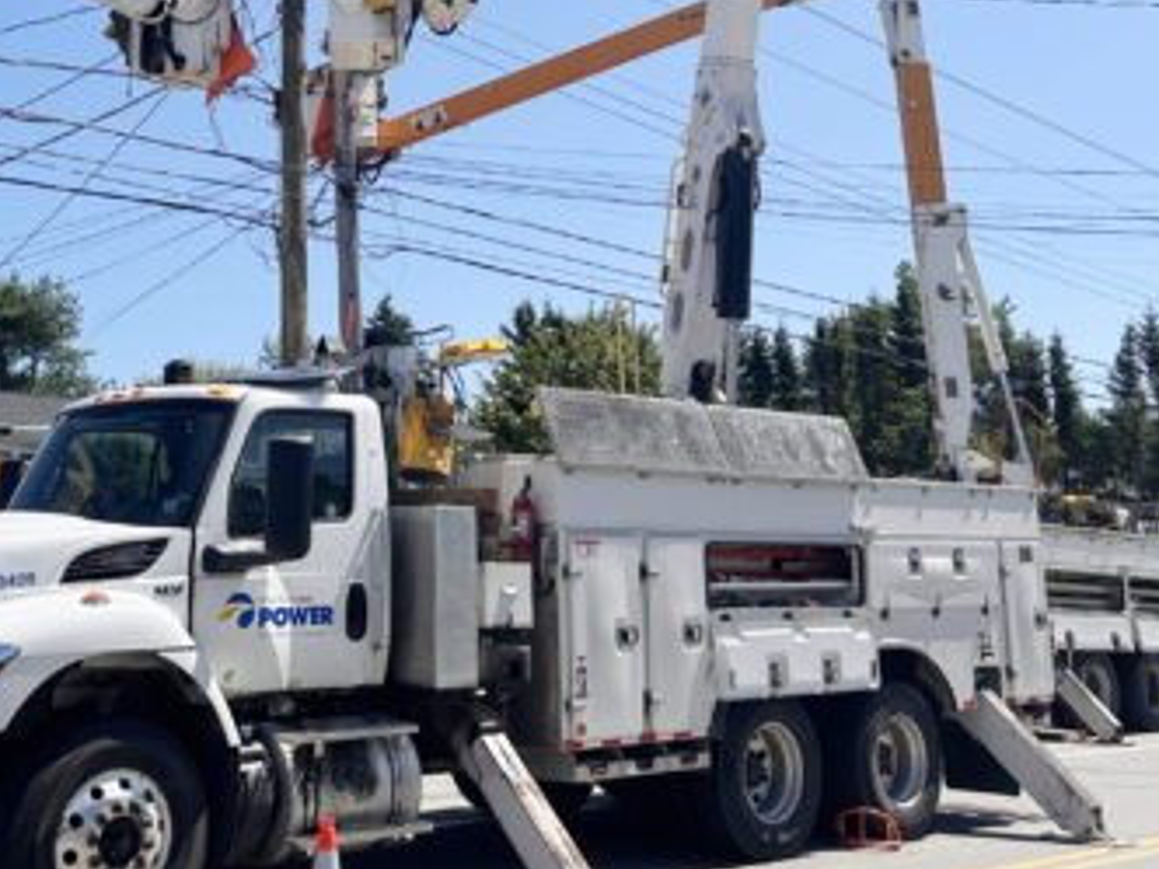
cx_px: 349
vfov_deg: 30.3
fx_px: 1574
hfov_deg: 39.7
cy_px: 213
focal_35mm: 47
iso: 50
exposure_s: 1/4630
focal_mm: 5.7
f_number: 1.5
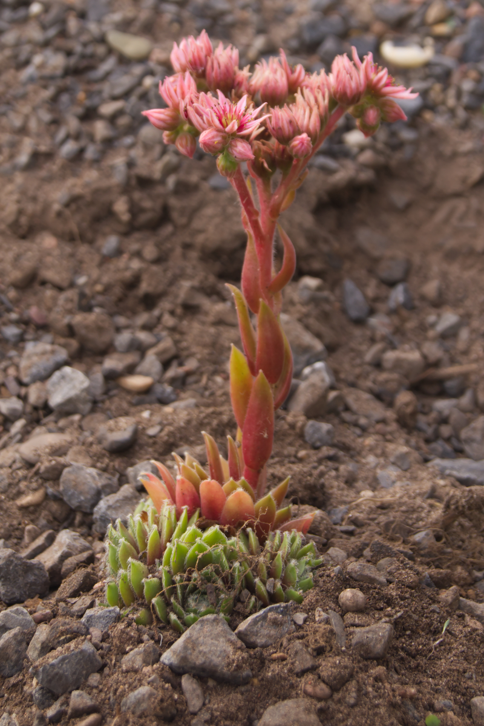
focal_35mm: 82
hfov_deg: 16.6
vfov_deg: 24.6
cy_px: 363
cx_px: 242
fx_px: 1664
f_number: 8
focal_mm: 55
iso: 250
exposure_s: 1/100
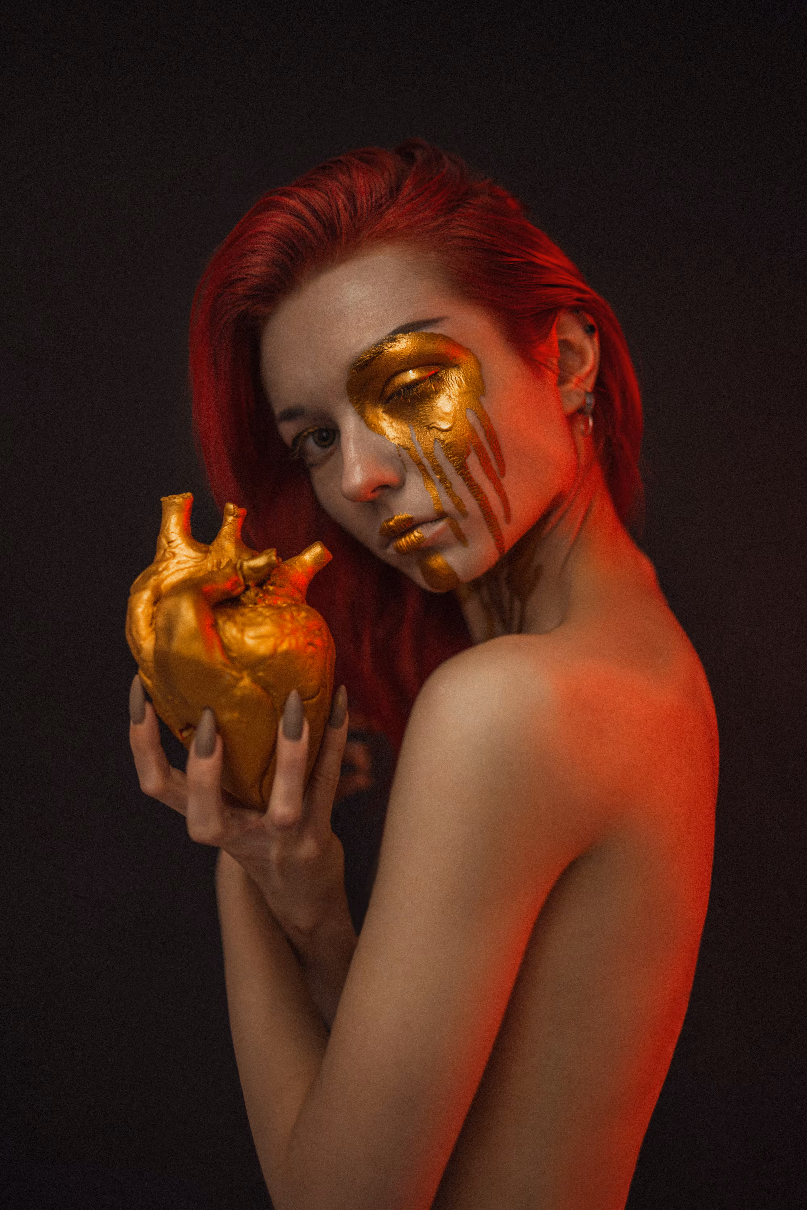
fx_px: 1177
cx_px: 404
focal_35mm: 35
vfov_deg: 54.4
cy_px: 605
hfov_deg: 37.9
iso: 125
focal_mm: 35
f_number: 1.4
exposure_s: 1/160
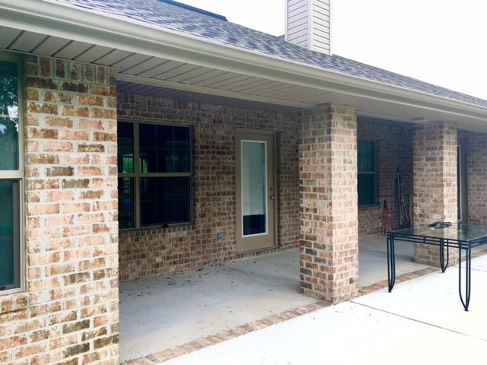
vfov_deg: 48.2
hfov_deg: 61.7
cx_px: 244
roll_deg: +0.7
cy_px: 182
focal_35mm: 29
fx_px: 408
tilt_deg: +0.3
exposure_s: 1/166
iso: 25
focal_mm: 4.15
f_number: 2.2
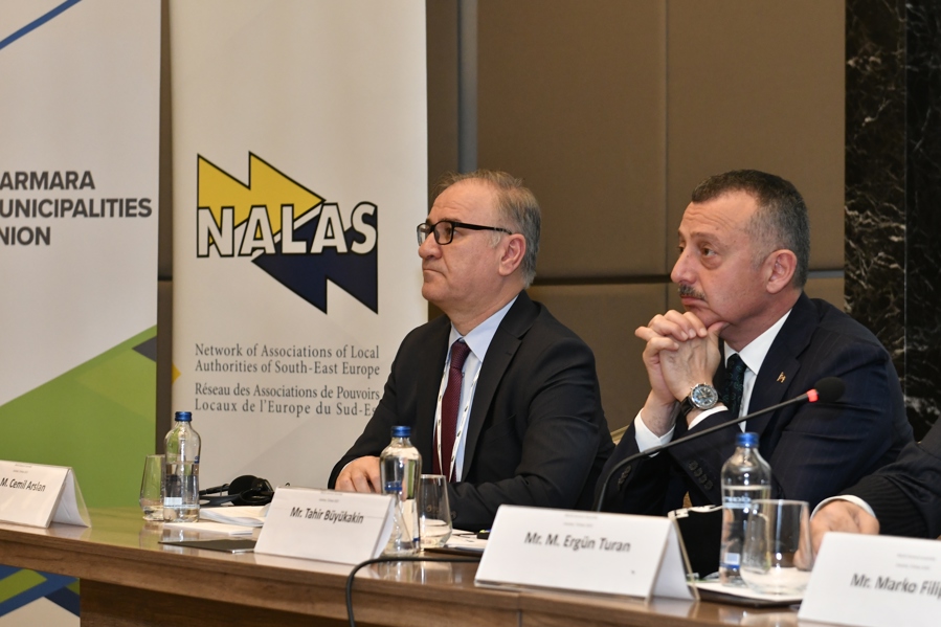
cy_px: 314
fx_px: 2744
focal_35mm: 105
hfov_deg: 19.5
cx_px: 470
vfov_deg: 13.0
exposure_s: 1/125
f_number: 4
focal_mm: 70
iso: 1600
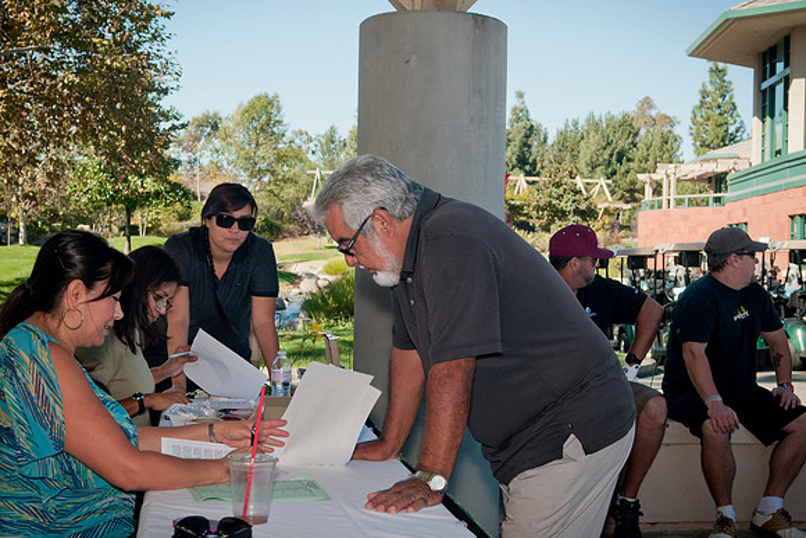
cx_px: 371
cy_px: 255
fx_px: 1231
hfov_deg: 36.2
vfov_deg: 24.7
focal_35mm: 55
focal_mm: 34
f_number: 6.3
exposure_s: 1/160
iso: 200
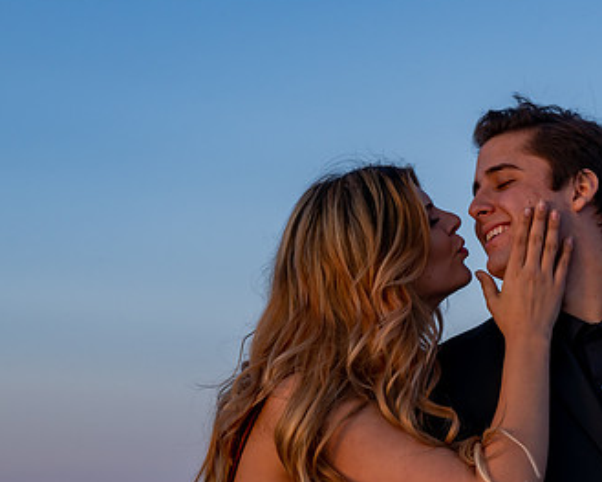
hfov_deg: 12.8
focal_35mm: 151
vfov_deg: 10.2
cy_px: 341
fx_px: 2690
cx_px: 402
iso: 200
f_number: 8
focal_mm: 75
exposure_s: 1/125
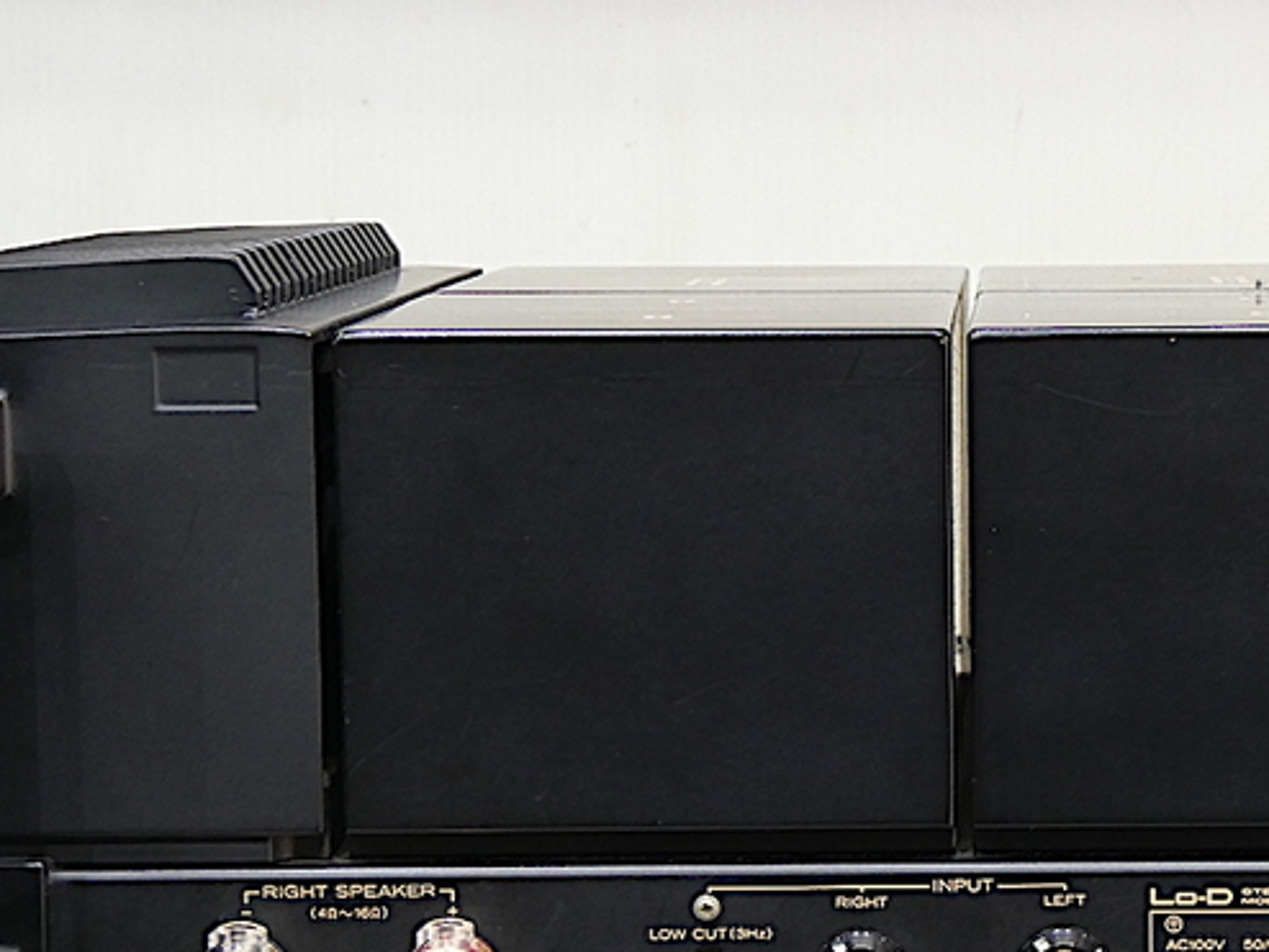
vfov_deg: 10.9
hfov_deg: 14.4
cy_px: 729
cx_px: 986
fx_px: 4988
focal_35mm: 136
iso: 200
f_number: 4.5
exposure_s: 1/6
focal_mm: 12.5
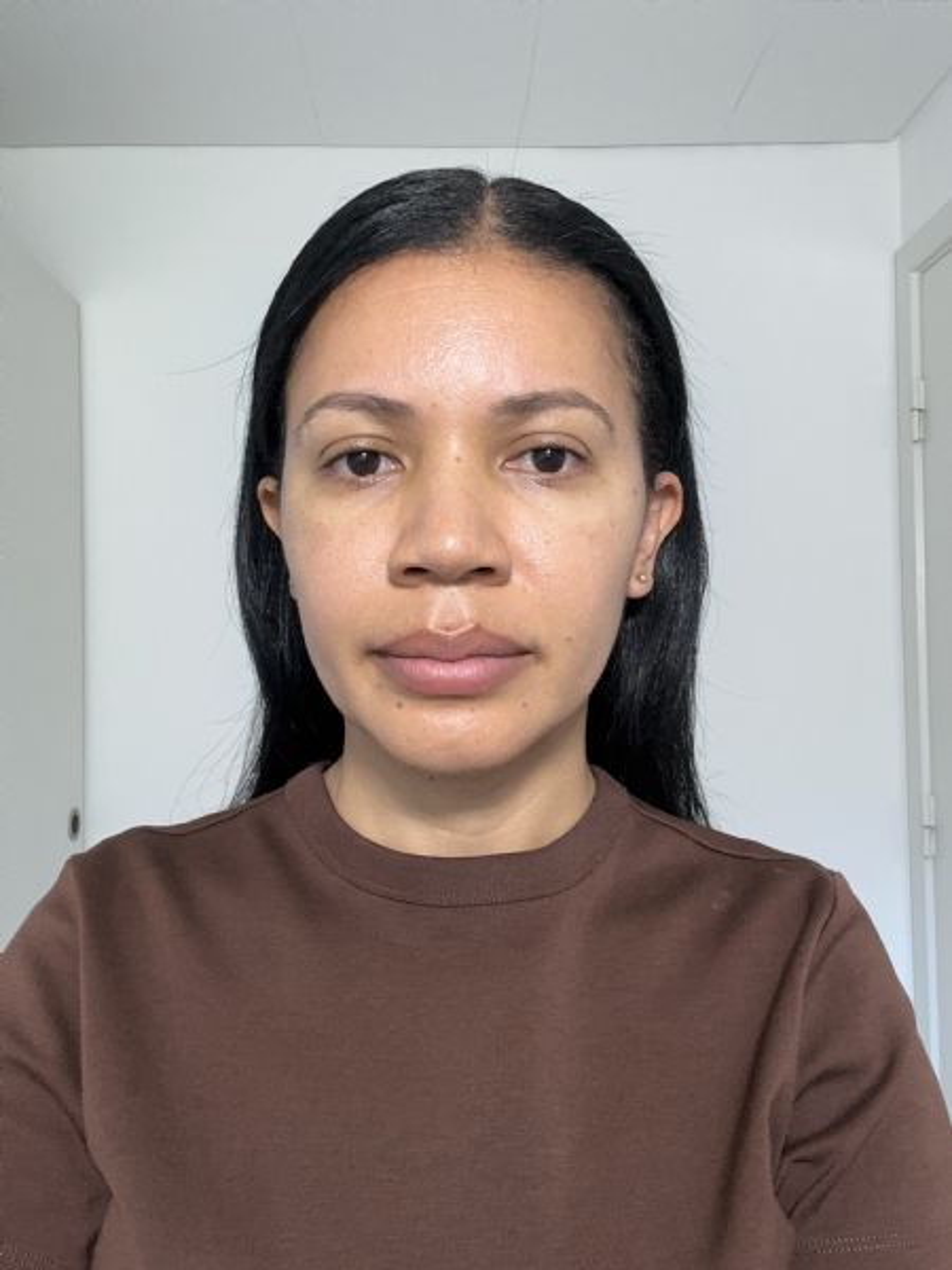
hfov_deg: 46.8
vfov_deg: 60.0
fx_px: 1100
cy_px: 635
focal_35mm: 30
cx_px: 476
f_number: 1.9
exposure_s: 1/106
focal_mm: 2.69
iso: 80
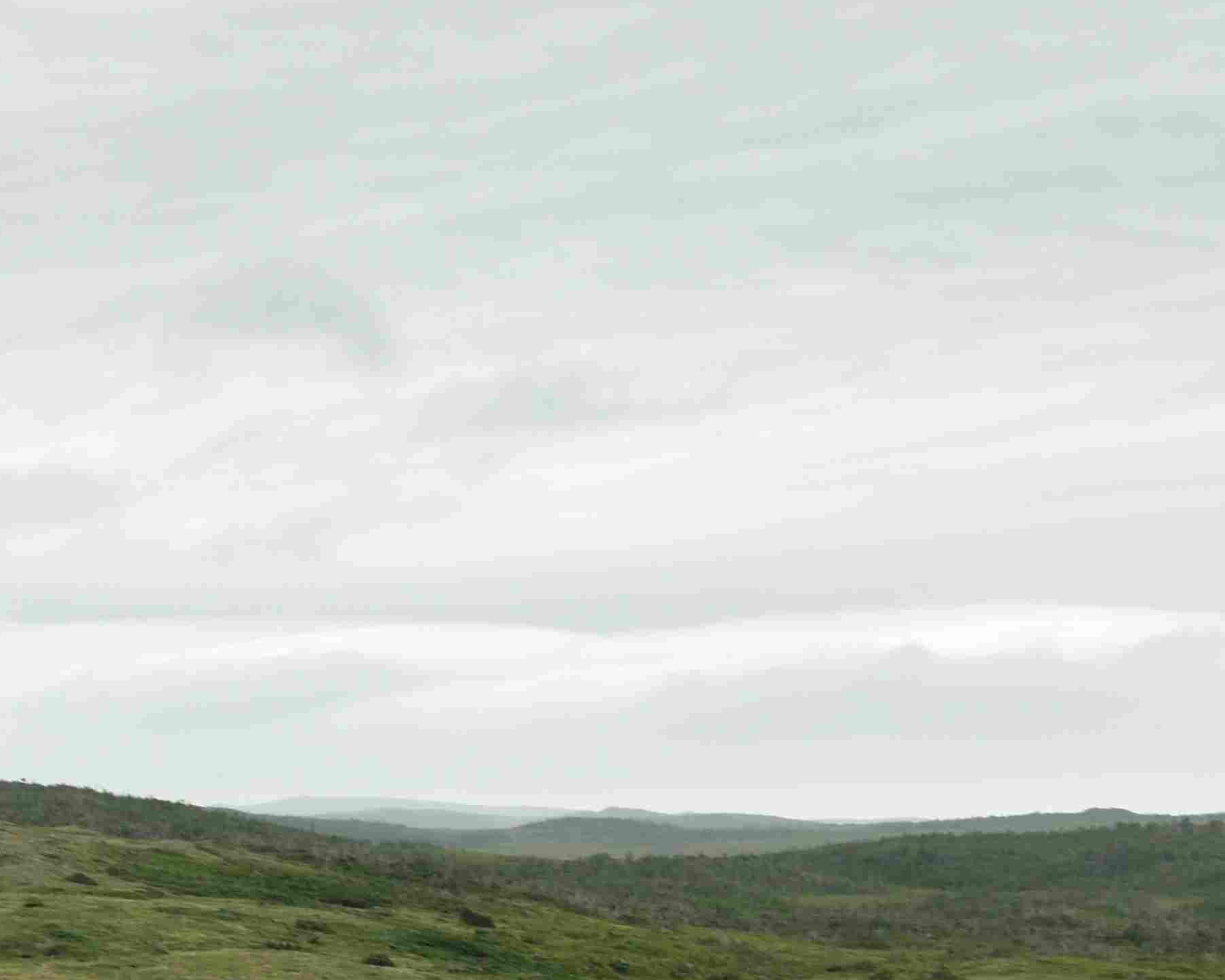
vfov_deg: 10.0
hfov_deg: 11.7
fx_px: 5438
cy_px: 1396
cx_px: -1148
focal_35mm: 150
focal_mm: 35
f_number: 16
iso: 250
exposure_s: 1/100
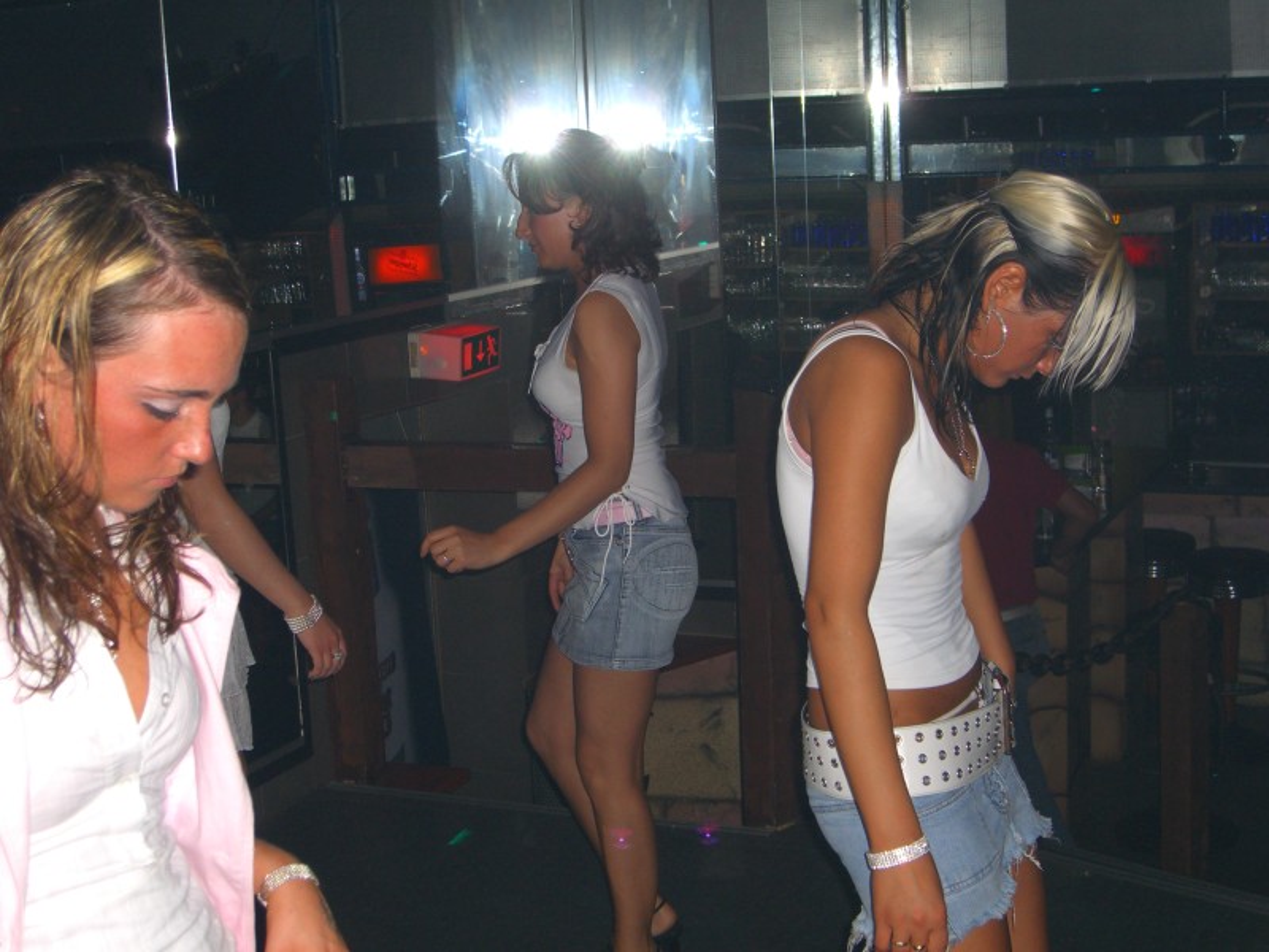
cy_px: 476
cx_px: 634
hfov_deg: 33.8
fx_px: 2090
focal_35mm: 57
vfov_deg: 25.7
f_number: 3.6
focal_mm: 11.8
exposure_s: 1/60
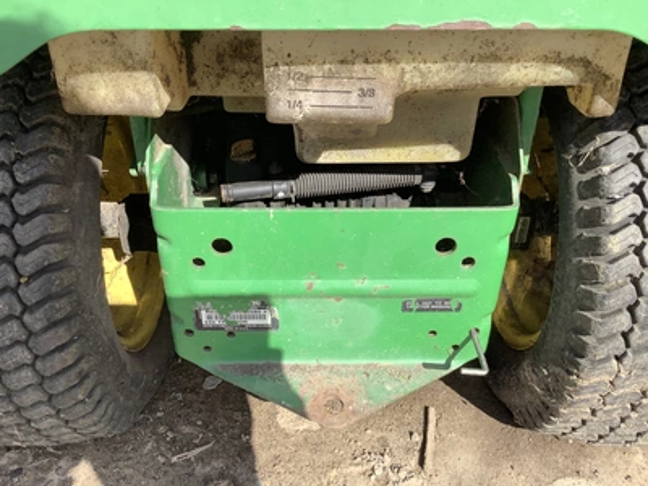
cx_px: 324
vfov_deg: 45.4
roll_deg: -0.9
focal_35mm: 31
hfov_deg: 58.4
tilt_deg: -31.8
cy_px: 243
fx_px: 580
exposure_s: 1/721
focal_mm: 3.3
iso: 25
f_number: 2.4
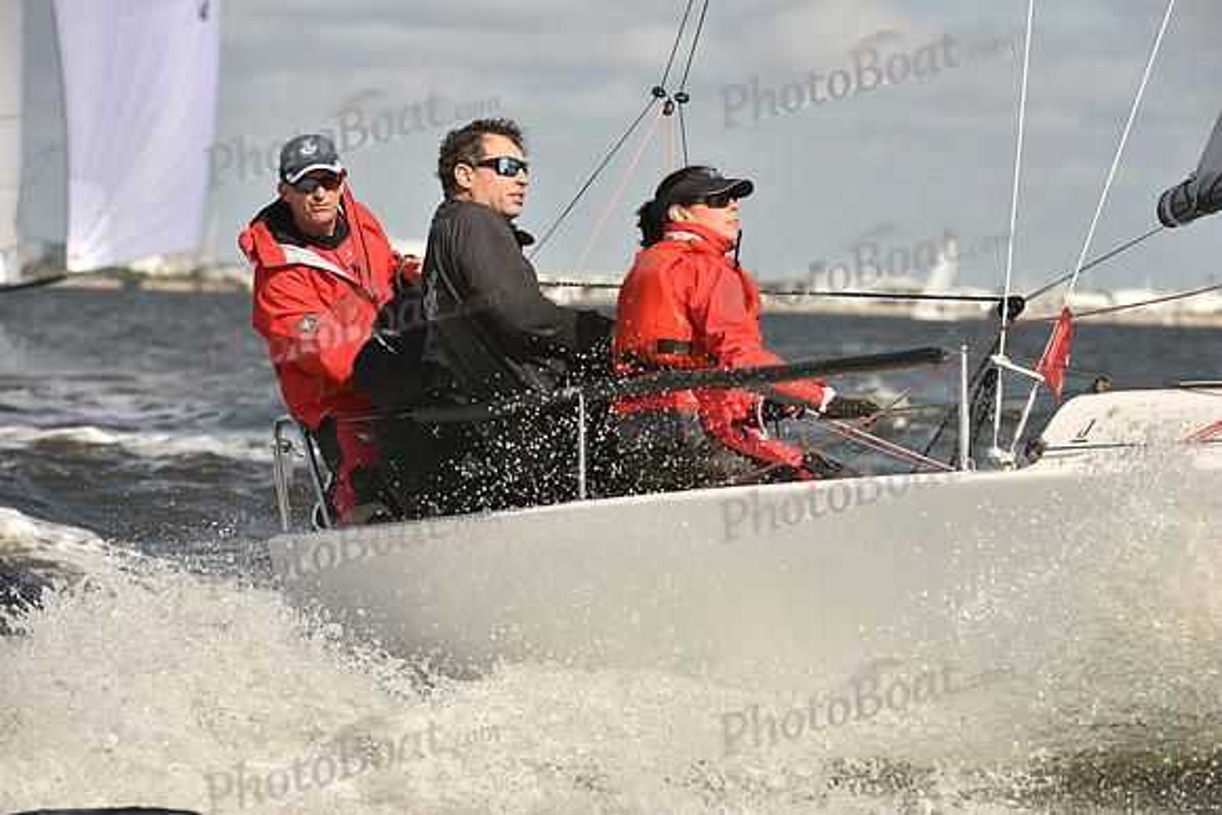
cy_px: 408
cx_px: 611
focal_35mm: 200
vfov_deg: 6.9
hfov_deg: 10.3
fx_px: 6790
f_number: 7.1
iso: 250
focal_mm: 200
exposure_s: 1/1250
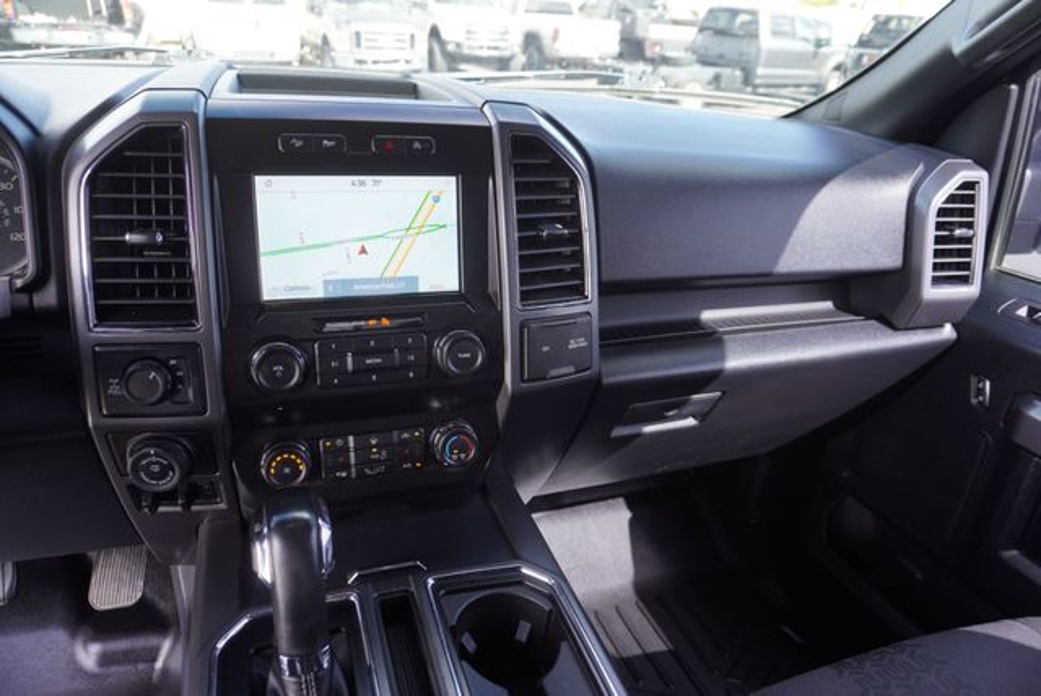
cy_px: 348
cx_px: 520
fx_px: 695
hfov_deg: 73.7
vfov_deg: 53.2
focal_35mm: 24
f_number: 4
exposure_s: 1/60
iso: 125
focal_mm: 16
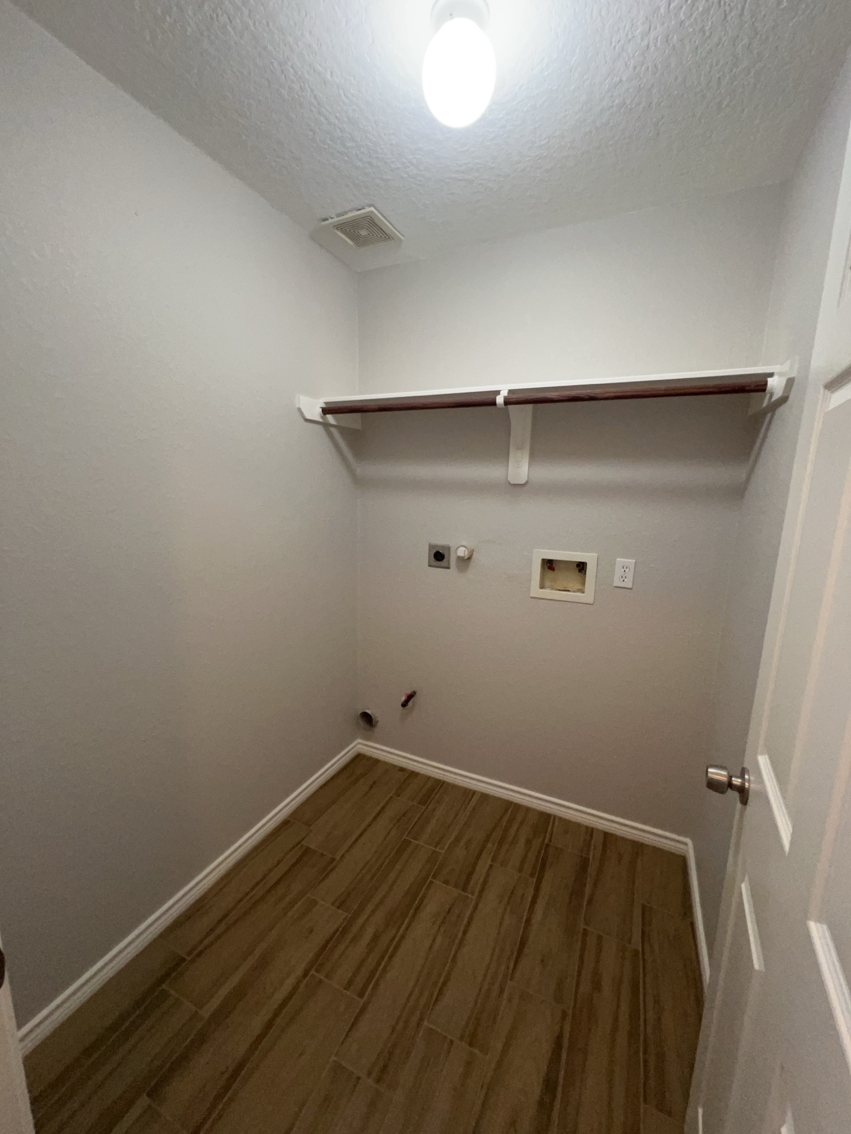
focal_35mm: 13
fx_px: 426
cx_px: 426
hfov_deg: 89.9
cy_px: 567
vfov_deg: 106.2
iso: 250
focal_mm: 1.57
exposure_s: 1/61
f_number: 1.8
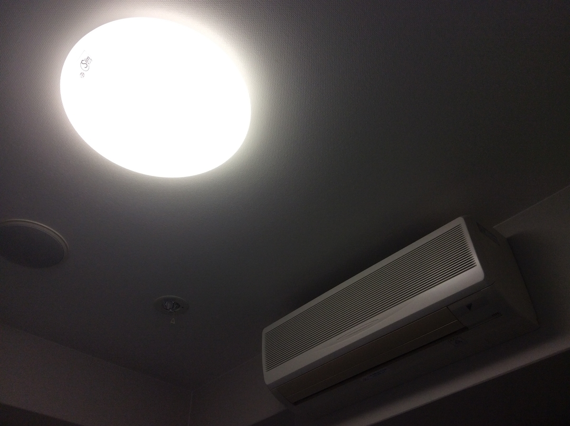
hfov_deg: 56.9
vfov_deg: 44.0
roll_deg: +0.3
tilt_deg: +41.4
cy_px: 213
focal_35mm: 32
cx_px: 285
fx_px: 526
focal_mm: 3.3
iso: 32
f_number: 2.4
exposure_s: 1/60
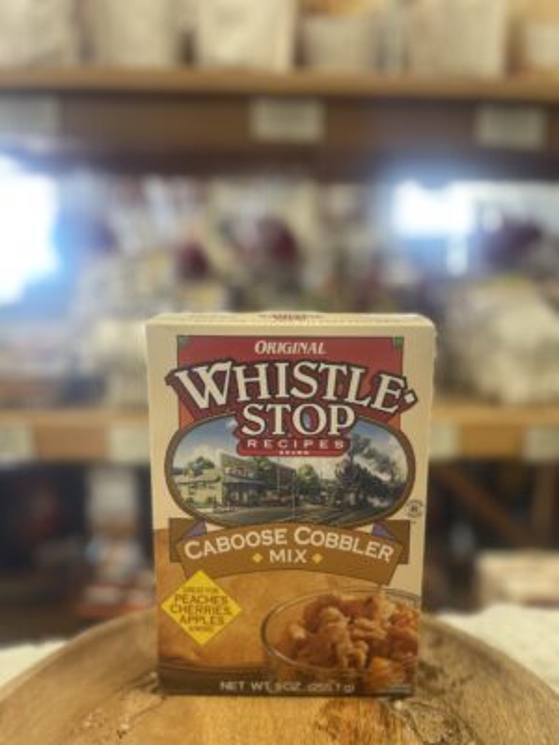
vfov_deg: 67.3
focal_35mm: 26
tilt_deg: -7.7
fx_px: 560
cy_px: 372
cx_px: 280
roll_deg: +0.4
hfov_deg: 53.1
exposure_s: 1/120
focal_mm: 5.1
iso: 125
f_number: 1.6
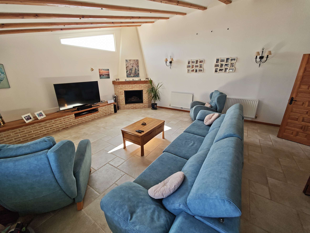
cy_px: 116
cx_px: 155
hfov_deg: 102.0
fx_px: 126
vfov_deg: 85.8
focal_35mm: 14
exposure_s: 1/90.5
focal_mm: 2.16
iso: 125
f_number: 2.2
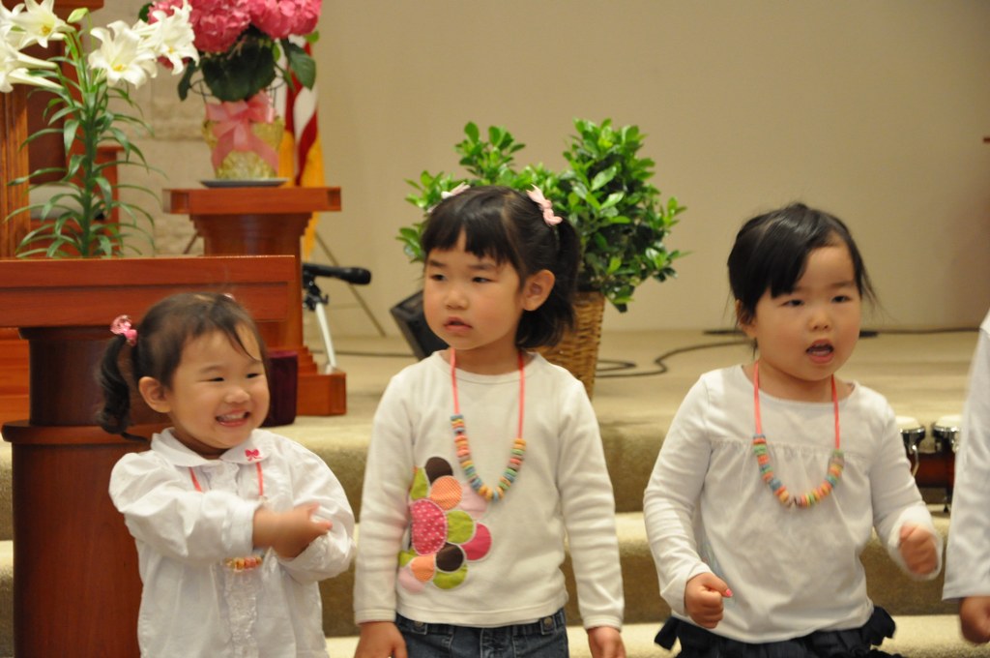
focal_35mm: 112
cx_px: 495
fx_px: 3090
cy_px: 329
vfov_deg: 12.1
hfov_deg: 18.2
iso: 2000
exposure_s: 1/30
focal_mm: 75
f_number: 6.3
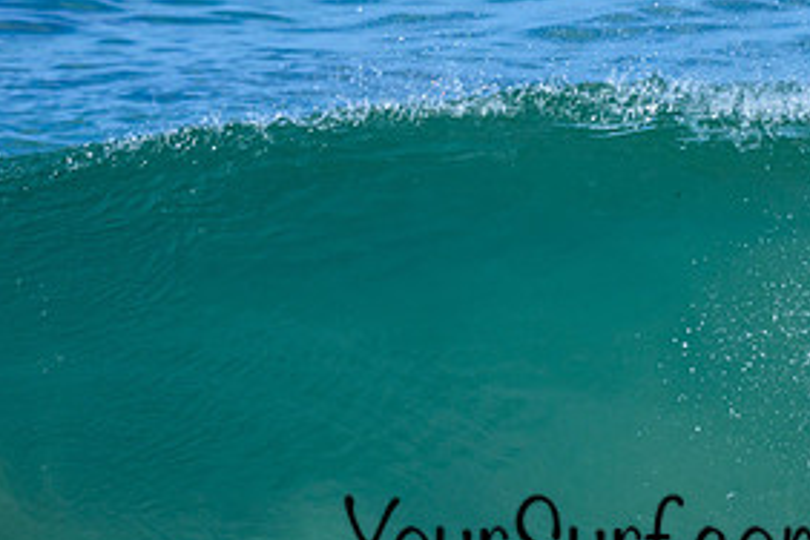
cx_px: 704
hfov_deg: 0.9
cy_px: 325
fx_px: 49721
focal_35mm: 2210
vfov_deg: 0.6
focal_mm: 800
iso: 280
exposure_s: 1/2000
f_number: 6.3
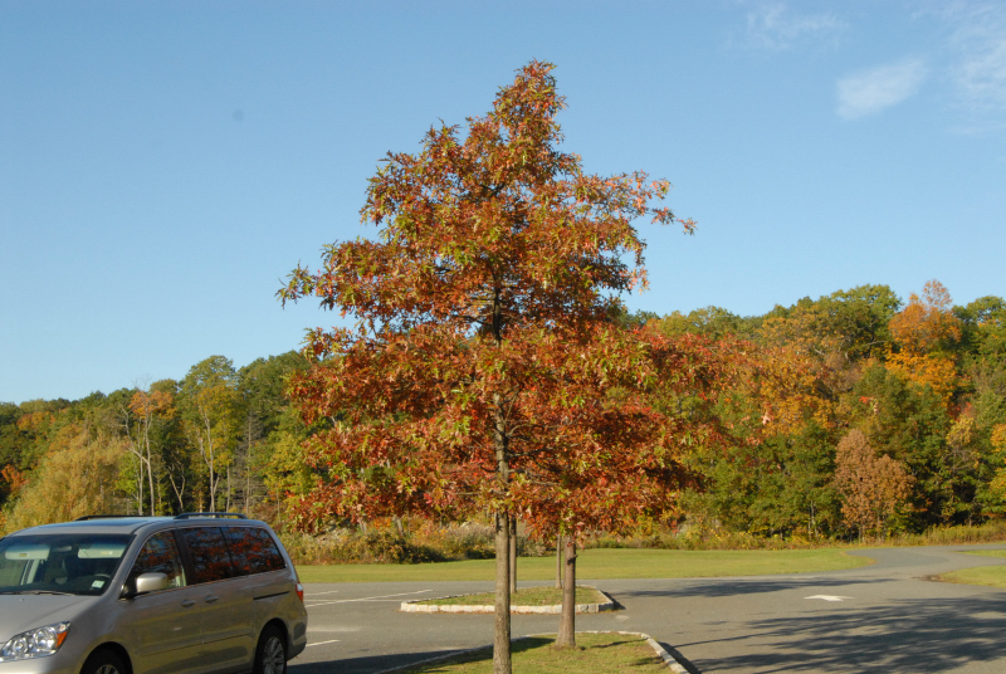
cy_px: 337
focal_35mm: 52
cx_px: 503
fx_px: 1469
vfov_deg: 25.8
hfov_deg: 37.8
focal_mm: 35
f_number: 13
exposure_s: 1/640
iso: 800
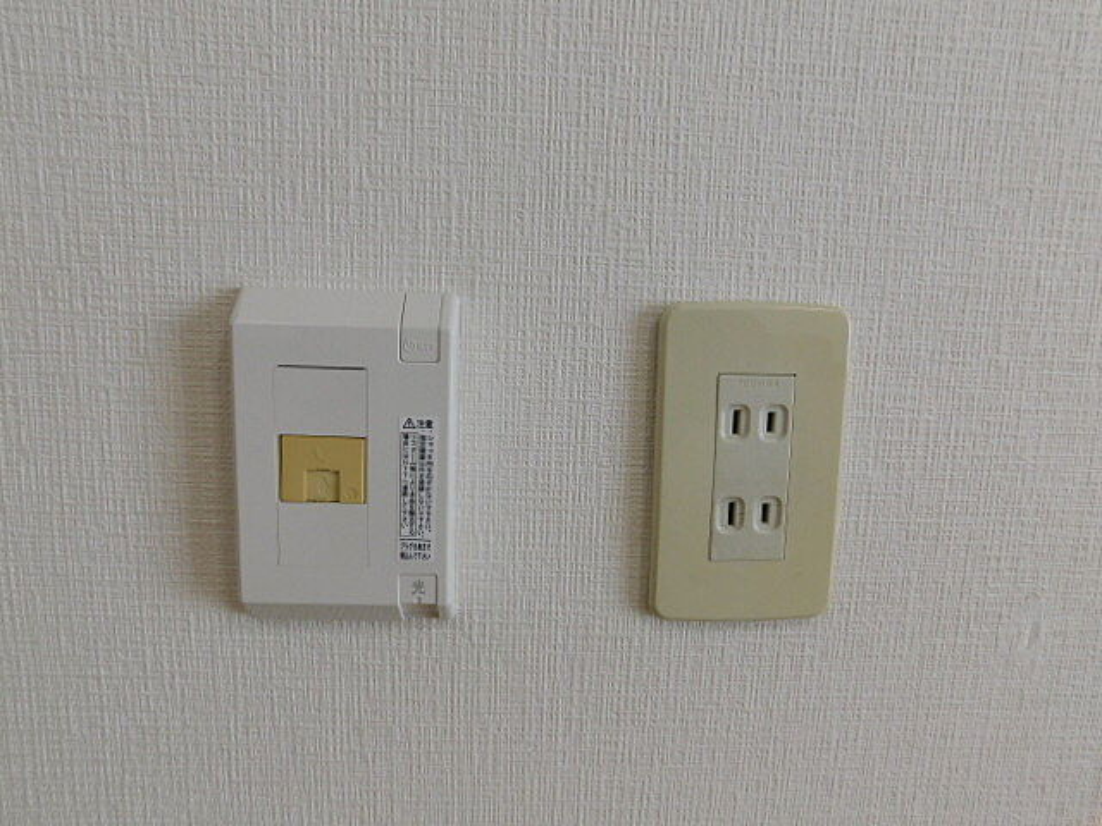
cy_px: 413
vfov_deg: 56.8
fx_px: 764
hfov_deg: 71.6
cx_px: 551
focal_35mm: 24
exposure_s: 1/100
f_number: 3
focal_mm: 4.1
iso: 125
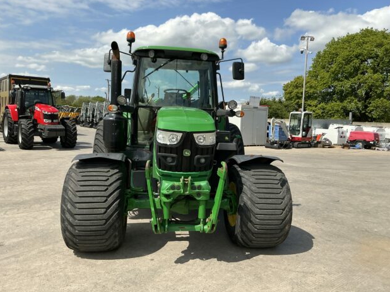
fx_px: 327
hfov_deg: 61.7
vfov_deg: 48.2
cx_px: 200
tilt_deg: -3.8
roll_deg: -4.4
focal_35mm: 29
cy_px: 143
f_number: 1.8
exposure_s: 1/2141
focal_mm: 3
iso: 25
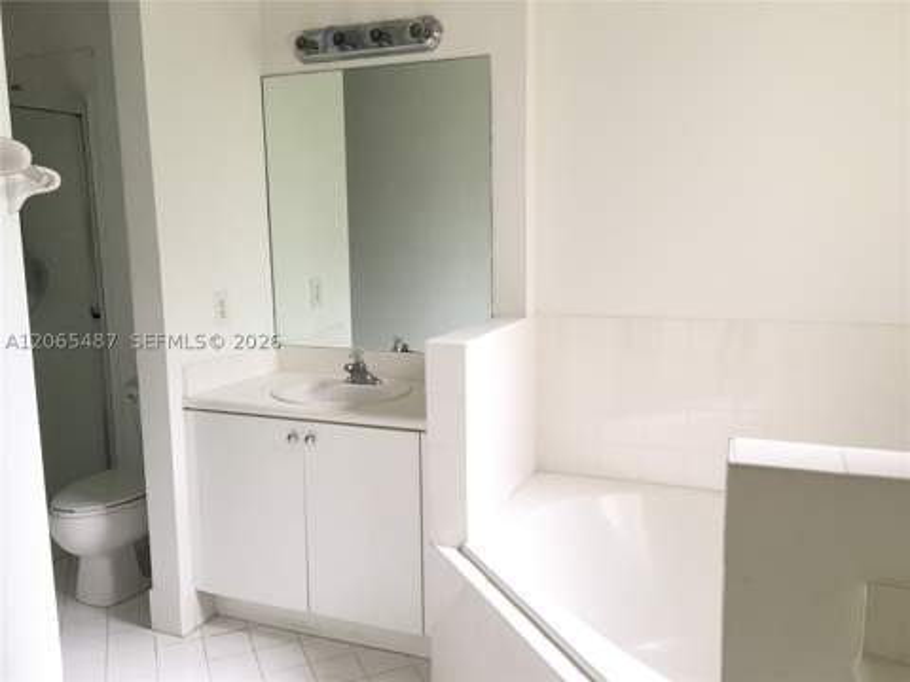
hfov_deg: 61.7
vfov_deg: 48.2
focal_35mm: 29
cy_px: 341
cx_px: 455
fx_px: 762
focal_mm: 4.15
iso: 32
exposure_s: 1/30
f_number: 2.2
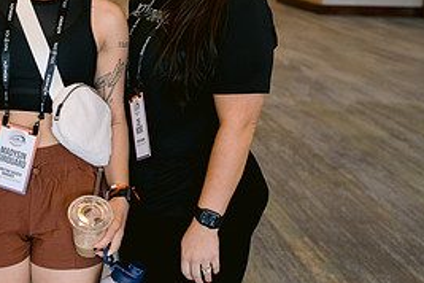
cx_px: 37
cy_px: 71
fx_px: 895
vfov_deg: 17.8
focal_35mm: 76
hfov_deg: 25.7
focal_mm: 35
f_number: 3.2
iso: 800
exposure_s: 1/100
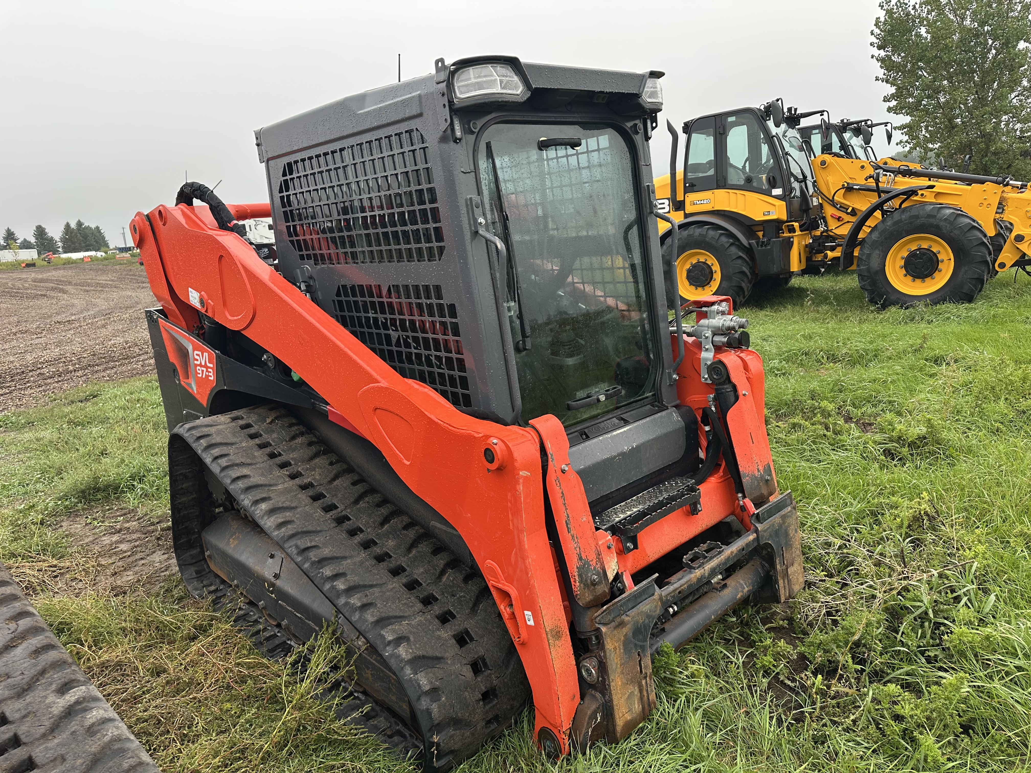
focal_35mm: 24
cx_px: 516
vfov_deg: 56.8
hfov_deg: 71.6
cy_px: 386
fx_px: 715
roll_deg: +5.6
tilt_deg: -12.4
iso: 80
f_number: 1.78
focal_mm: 6.86
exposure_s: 1/121
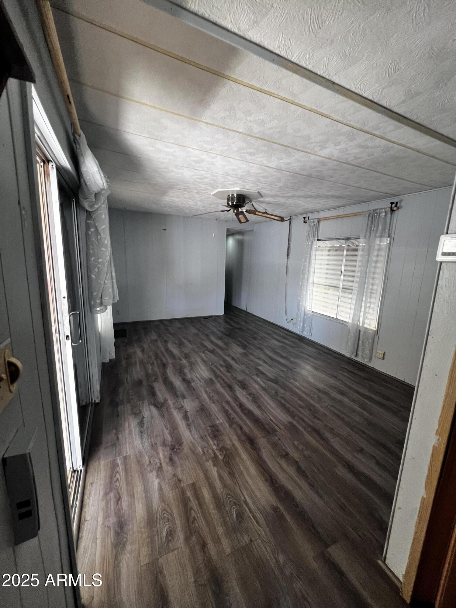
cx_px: 228
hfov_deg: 89.9
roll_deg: -1.2
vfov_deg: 106.2
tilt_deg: -9.9
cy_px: 304
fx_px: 228
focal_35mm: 13
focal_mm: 1.57
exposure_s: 1/60
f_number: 1.8
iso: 200
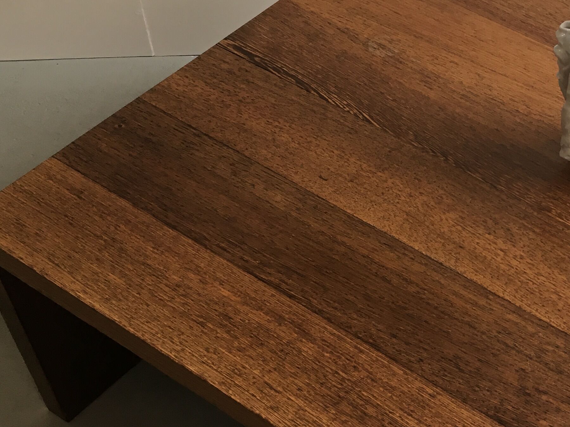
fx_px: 1070
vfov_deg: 22.5
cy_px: 286
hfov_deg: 28.8
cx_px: 497
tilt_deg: -50.6
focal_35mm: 65
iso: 25
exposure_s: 1/33
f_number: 2.2
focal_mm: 4.15
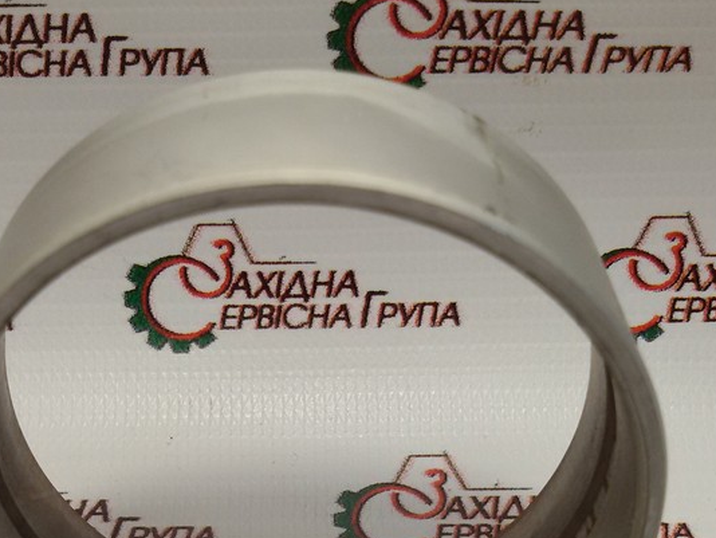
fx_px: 1200
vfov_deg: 24.6
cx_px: 312
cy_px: 470
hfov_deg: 33.2
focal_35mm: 58
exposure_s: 1/100
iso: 50
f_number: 2.4
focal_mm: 2.93
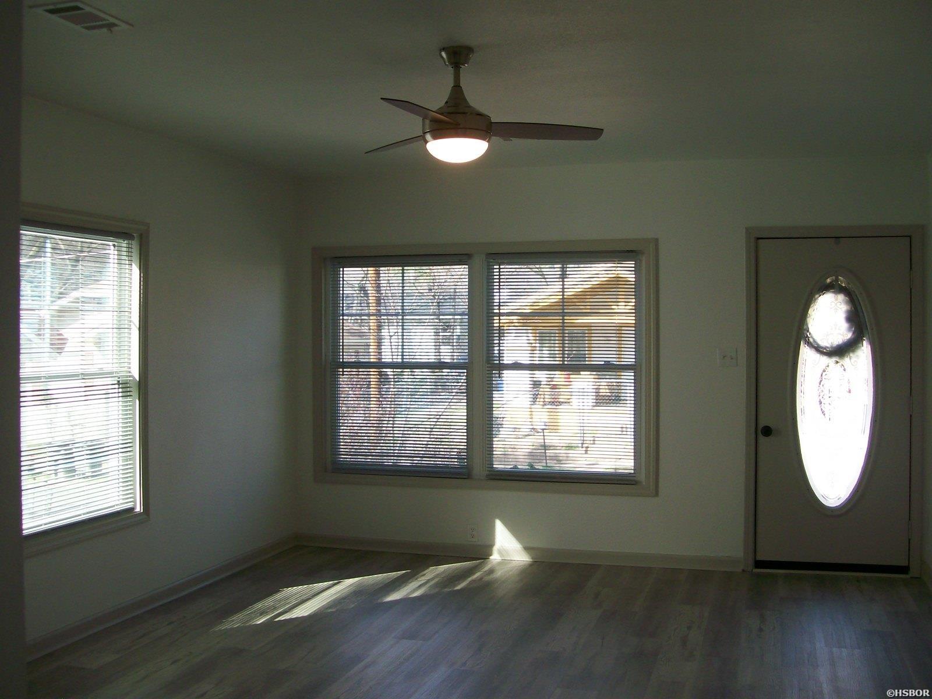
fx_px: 969
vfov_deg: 39.7
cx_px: 466
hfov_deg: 51.4
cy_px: 350
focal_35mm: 36
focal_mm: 6
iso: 80
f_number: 2.7
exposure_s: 1/101
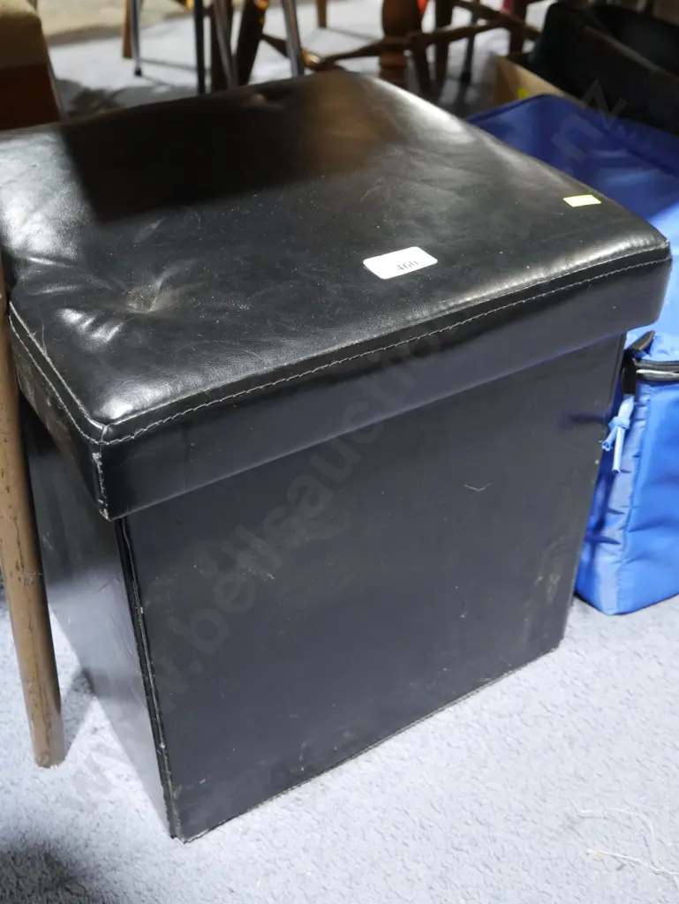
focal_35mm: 40
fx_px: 1045
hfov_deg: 36.0
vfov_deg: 46.8
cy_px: 452
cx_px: 340
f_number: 4.4
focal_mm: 20
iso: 2500
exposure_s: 1/60
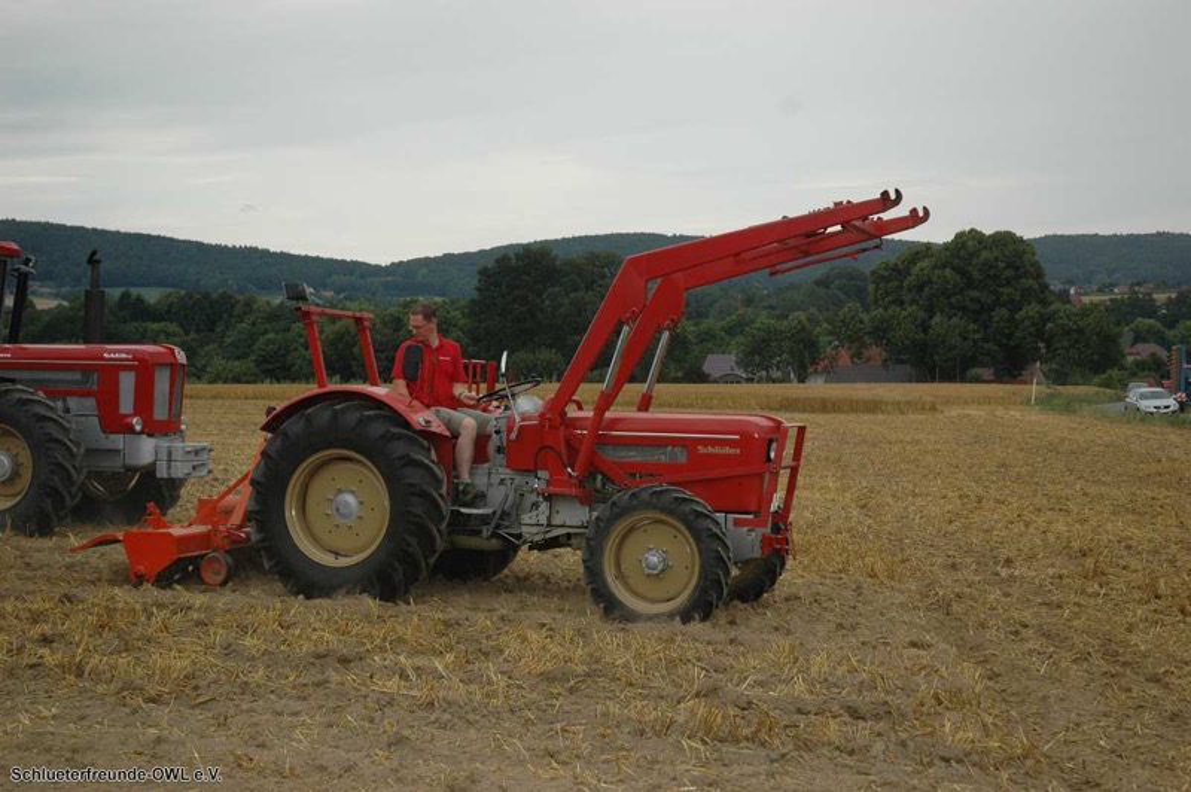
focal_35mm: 57
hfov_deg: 35.1
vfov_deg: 23.7
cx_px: 596
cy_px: 396
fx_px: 1884
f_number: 4.5
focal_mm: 38
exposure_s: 1/500
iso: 400
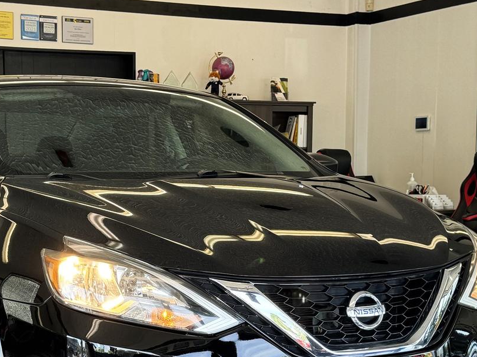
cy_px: 274
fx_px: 978
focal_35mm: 71
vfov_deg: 20.5
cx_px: 180
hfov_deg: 27.3
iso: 64
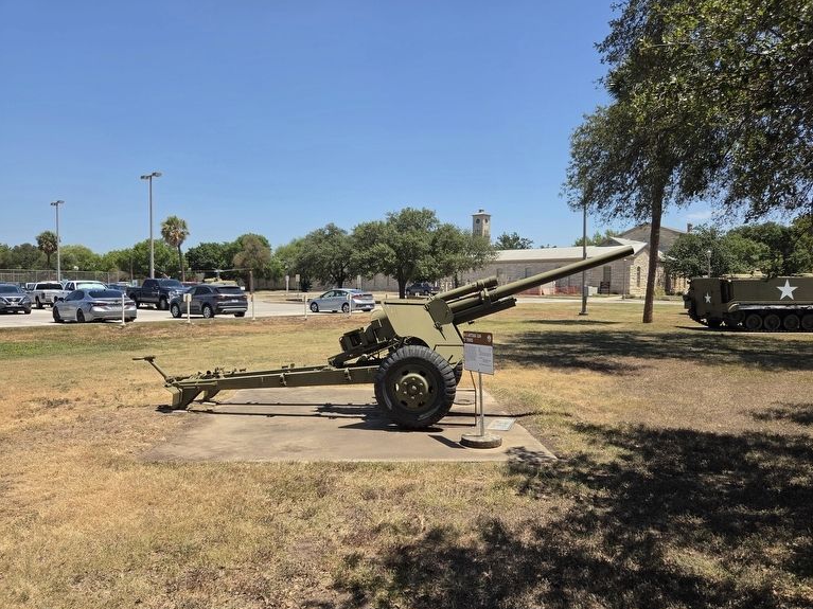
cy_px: 316
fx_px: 564
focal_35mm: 24
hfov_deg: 71.6
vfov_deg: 56.8
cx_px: 423
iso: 80
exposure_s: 1/3935
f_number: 1.8
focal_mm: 5.4
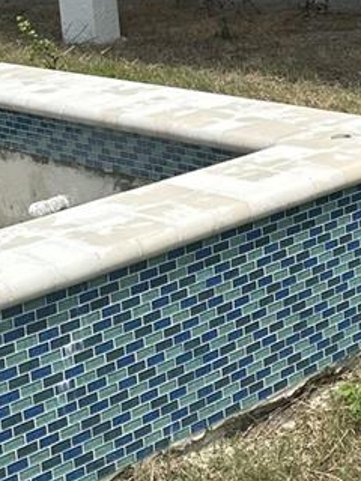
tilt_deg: -4.9
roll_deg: +1.0
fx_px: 1251
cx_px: 478
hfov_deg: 15.6
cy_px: -3
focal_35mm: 90
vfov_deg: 21.0
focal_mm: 6.86
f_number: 1.78
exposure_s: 1/4348
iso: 80
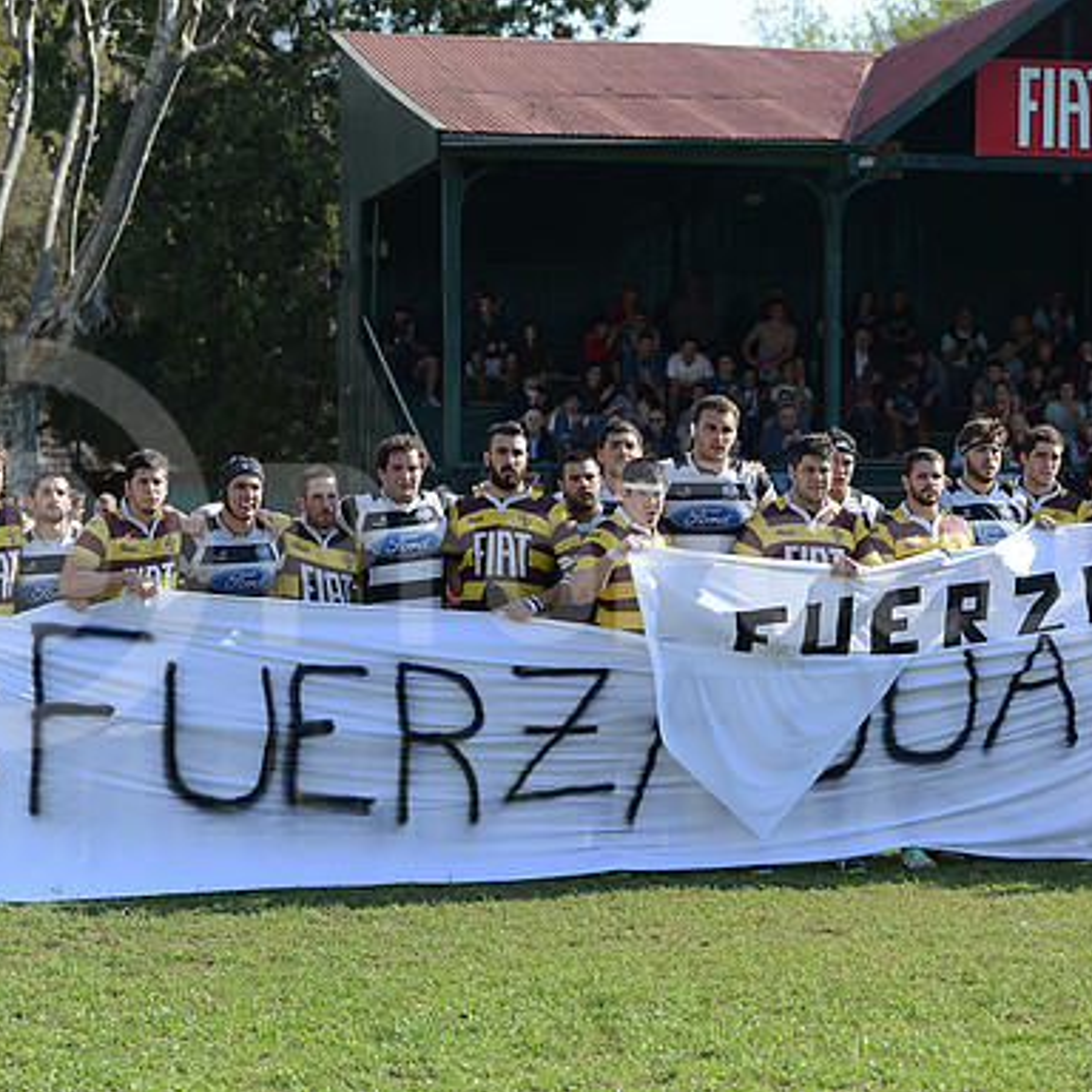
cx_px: 492
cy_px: 547
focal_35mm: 109
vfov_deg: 16.0
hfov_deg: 16.0
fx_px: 3890
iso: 400
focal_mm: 85
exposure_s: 1/2000
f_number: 4
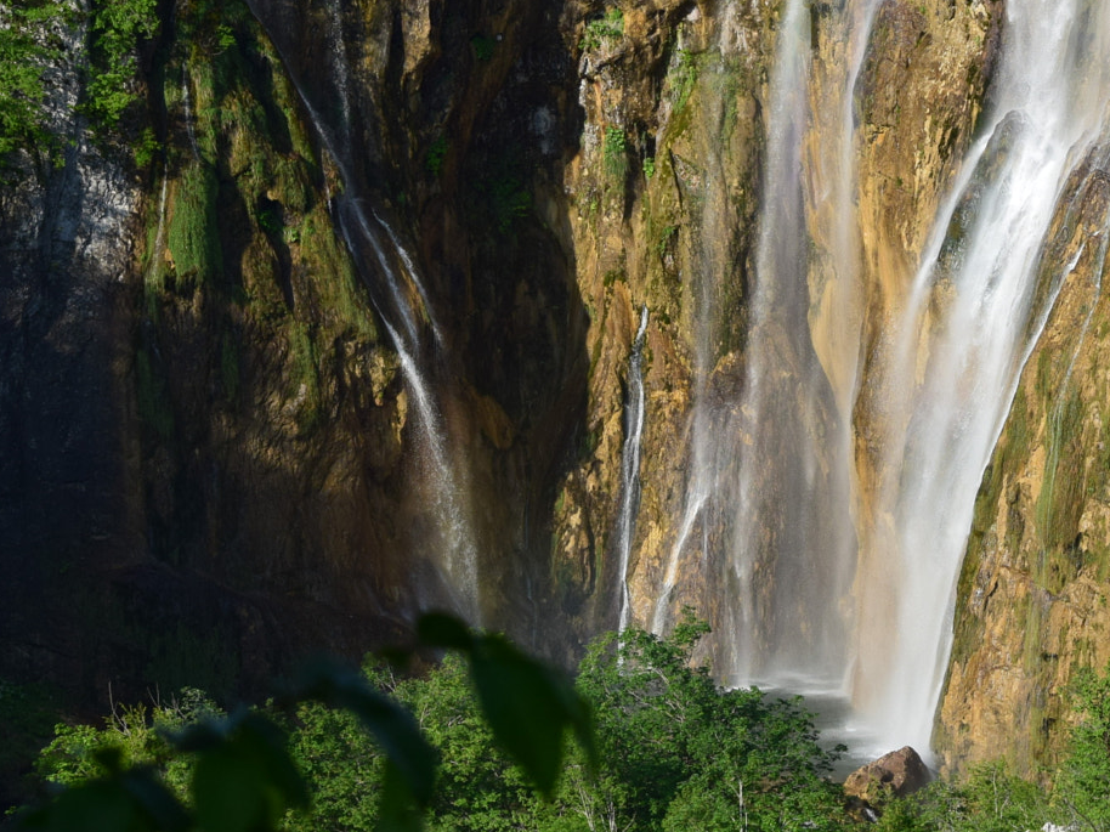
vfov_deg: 7.0
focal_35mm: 210
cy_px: 46
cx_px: 1177
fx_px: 6735
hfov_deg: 9.3
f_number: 11
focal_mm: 65
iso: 400
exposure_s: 1/500
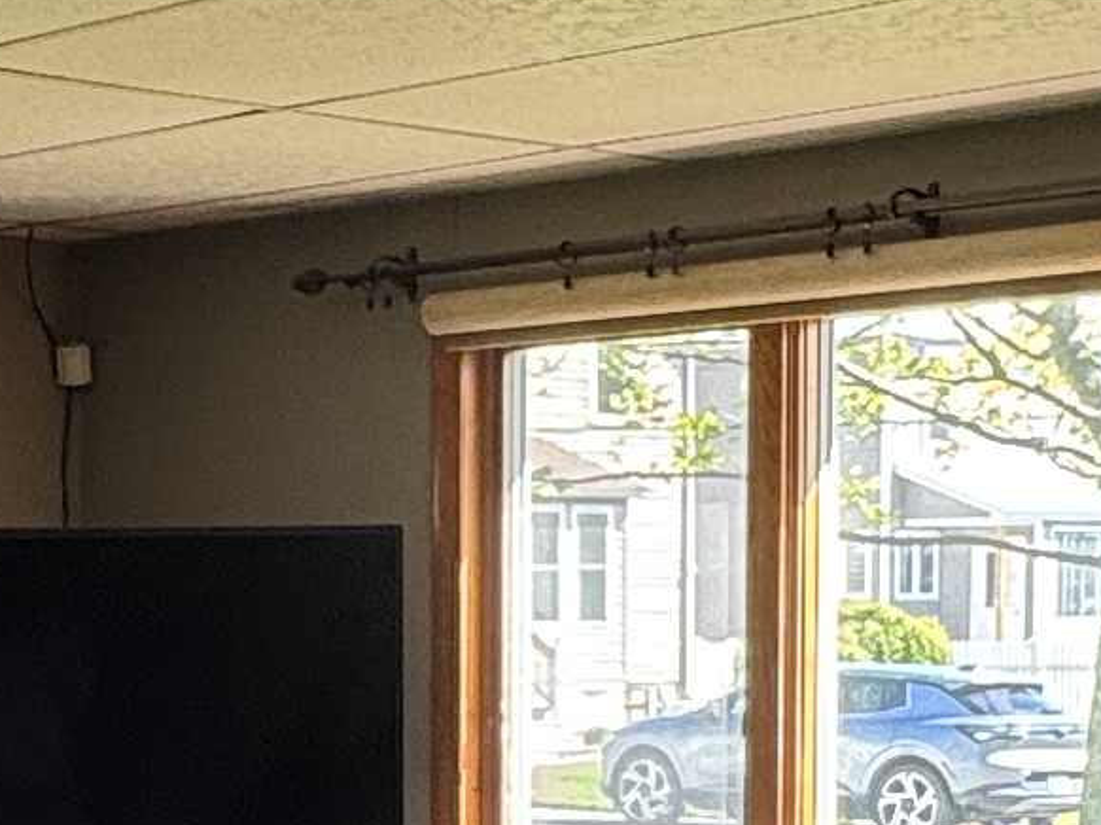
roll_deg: +0.7
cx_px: -28
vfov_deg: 15.0
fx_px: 3084
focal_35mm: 97
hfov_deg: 19.6
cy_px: 834
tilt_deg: -4.3
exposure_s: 1/99
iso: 80
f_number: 2.2
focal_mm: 2.22
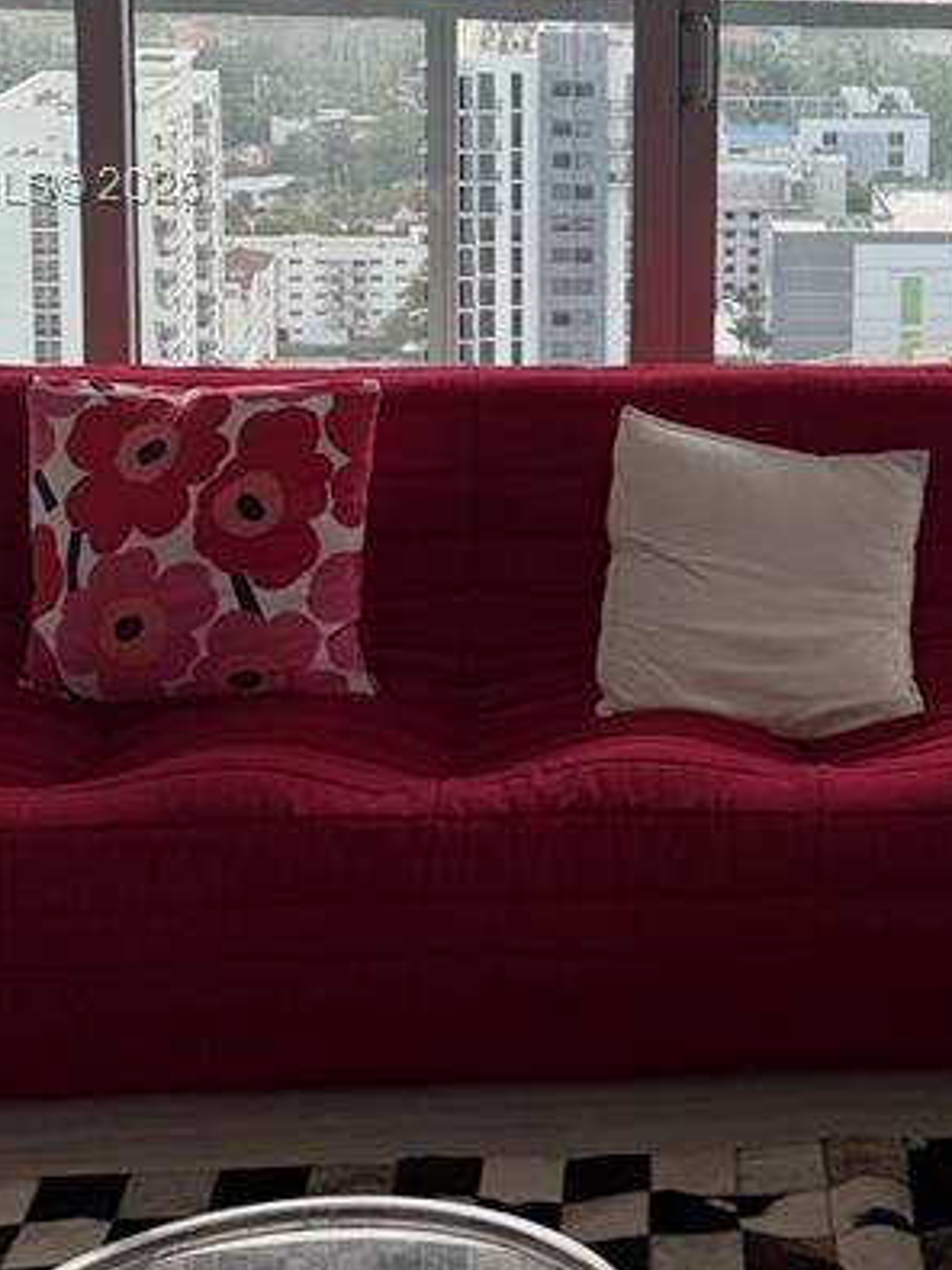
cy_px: 190
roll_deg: -2.0
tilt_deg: -9.0
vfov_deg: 26.0
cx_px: 1052
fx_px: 2678
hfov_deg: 19.3
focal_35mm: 73
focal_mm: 6.76
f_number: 1.78
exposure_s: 1/612
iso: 80
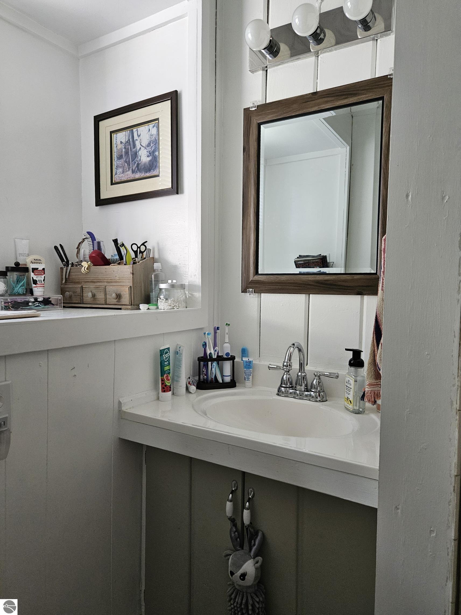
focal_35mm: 23
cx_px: 230
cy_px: 308
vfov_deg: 73.9
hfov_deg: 58.9
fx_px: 408
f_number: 1.8
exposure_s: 1/120
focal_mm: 5.4
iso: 400
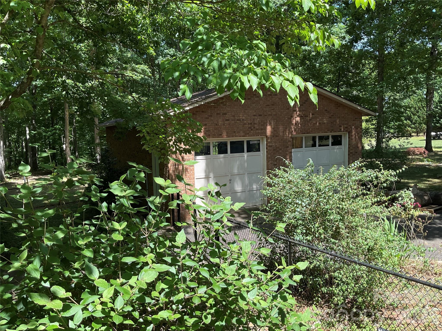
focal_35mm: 29
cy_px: 166
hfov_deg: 61.7
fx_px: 370
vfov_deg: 48.2
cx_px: 221
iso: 25
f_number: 1.8
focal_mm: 3
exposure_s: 1/367
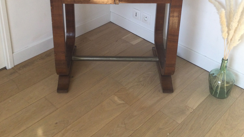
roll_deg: -2.2
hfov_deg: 44.6
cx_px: 124
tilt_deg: -23.0
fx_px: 298
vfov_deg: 24.8
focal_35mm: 46
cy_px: 0
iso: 32
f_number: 2.4
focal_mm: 3.3
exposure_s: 1/50
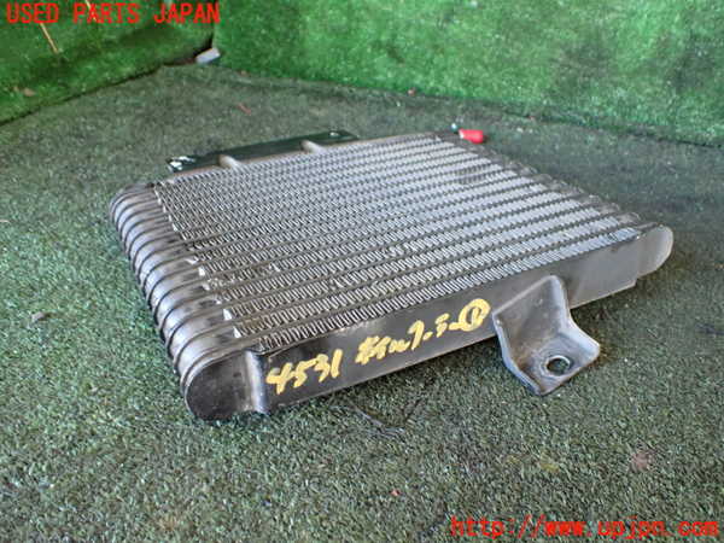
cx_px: 362
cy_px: 272
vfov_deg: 46.8
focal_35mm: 30
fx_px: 627
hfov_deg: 60.0
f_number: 2.3
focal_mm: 5.4
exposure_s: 1/60
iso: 800
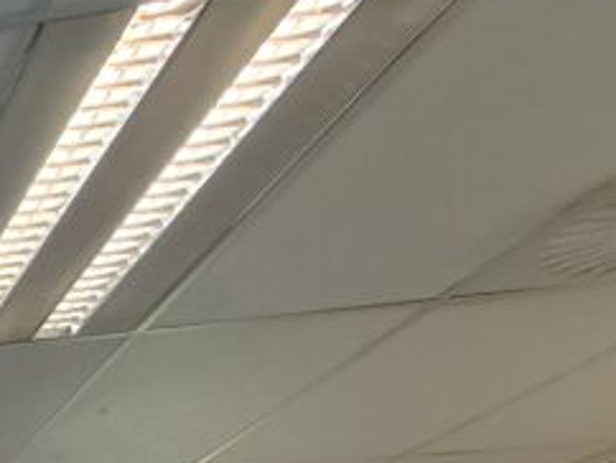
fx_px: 980
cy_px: 860
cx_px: -636
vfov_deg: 19.2
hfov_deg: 19.0
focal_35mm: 55
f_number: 2.2
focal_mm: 2.2
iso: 160
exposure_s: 1/50
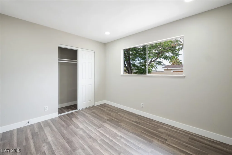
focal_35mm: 14
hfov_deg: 104.2
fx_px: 90
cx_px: 116
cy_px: 78
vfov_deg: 81.2
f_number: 9
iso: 100
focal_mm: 14
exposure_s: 1/3
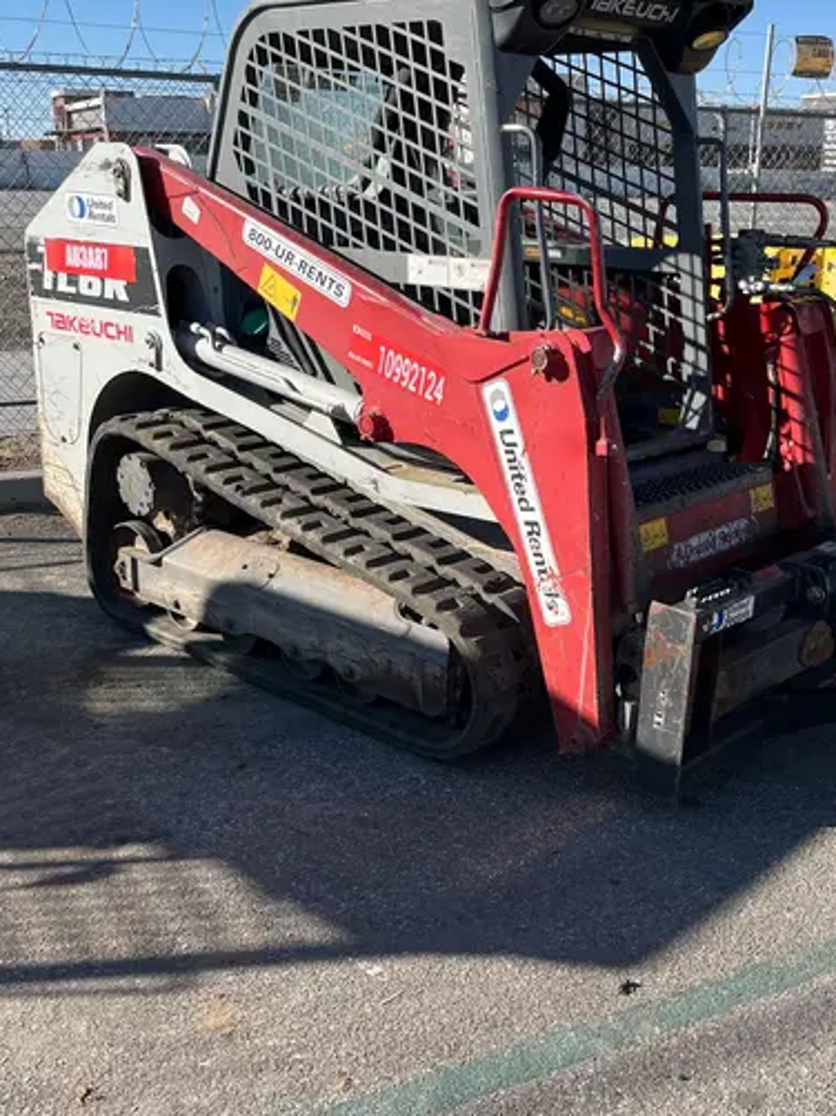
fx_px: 1225
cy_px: 575
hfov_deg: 37.5
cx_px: 502
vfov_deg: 49.0
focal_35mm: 38
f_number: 1.6
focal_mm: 5.1
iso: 50
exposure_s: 1/2463
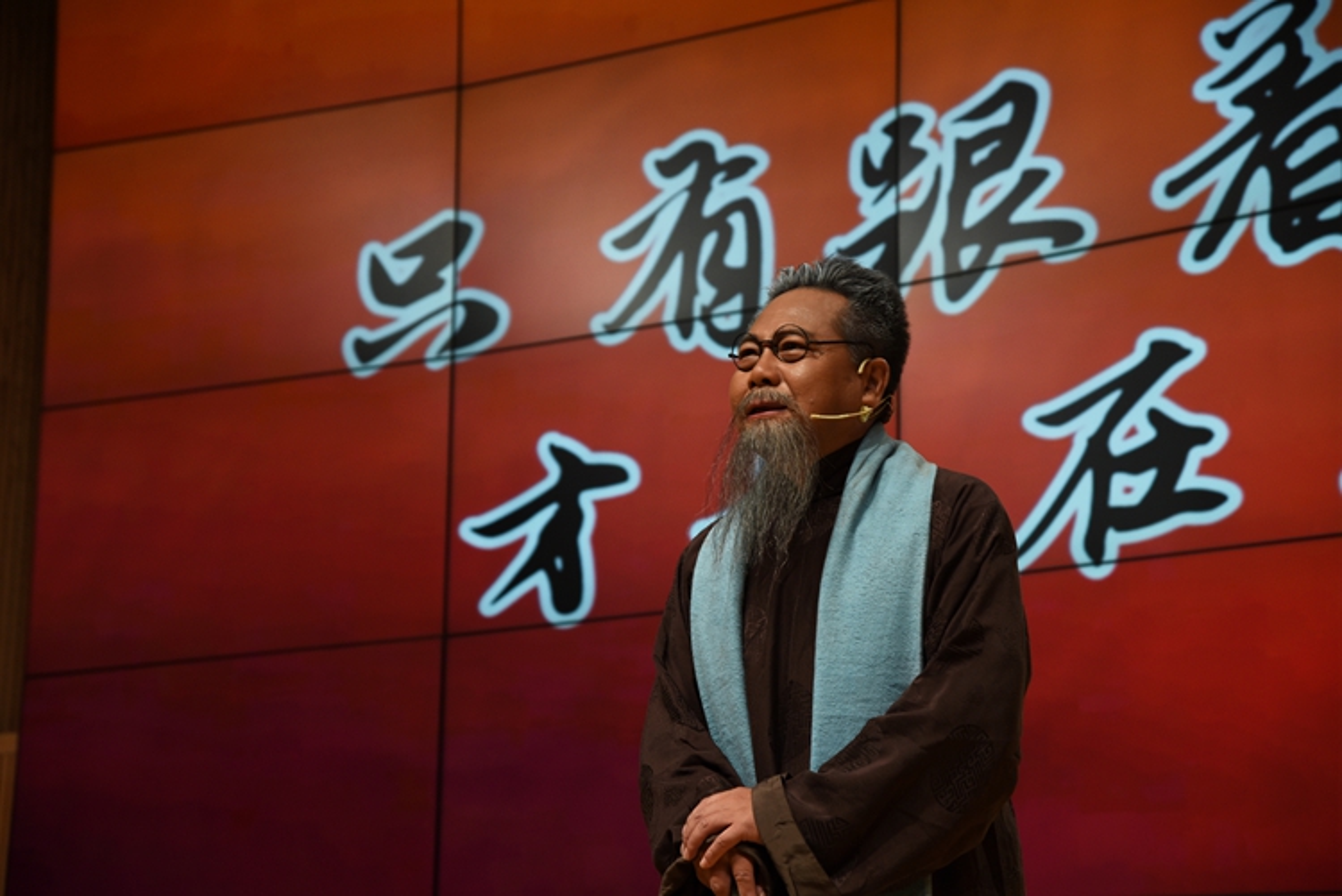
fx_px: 3208
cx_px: 671
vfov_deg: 15.9
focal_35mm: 86
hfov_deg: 23.6
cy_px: 448
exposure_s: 1/200
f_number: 5.6
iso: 640
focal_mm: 86
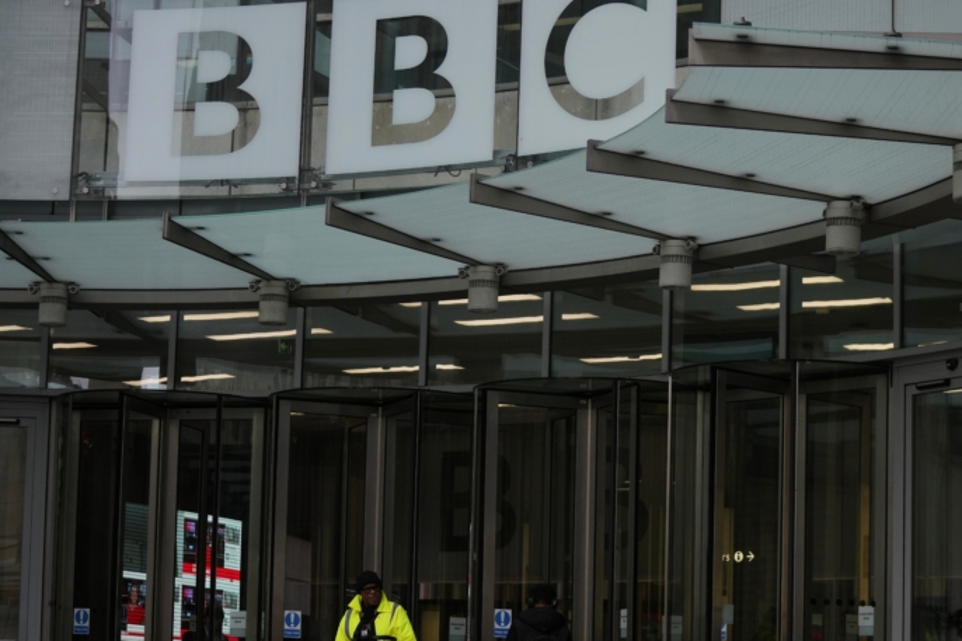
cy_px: 348
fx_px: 2698
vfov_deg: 13.5
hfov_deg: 20.1
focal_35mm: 101
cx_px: 676
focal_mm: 70
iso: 400
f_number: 2.8
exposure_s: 1/1000
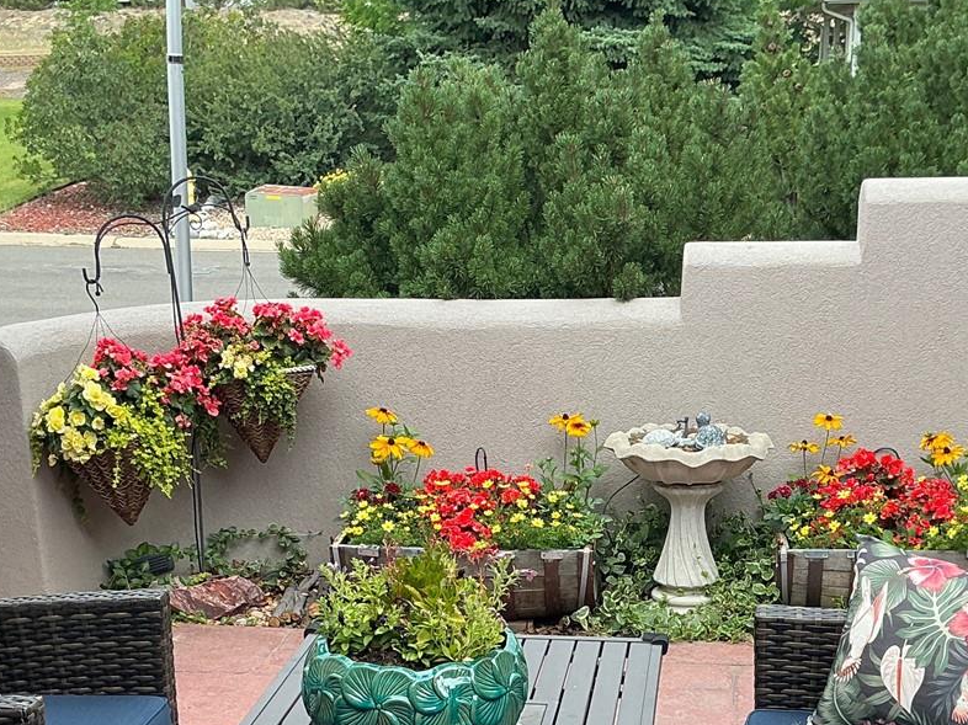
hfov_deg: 33.8
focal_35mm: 57
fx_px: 1593
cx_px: 534
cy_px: 627
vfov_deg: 25.0
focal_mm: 3
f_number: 1.8
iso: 20
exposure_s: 1/155
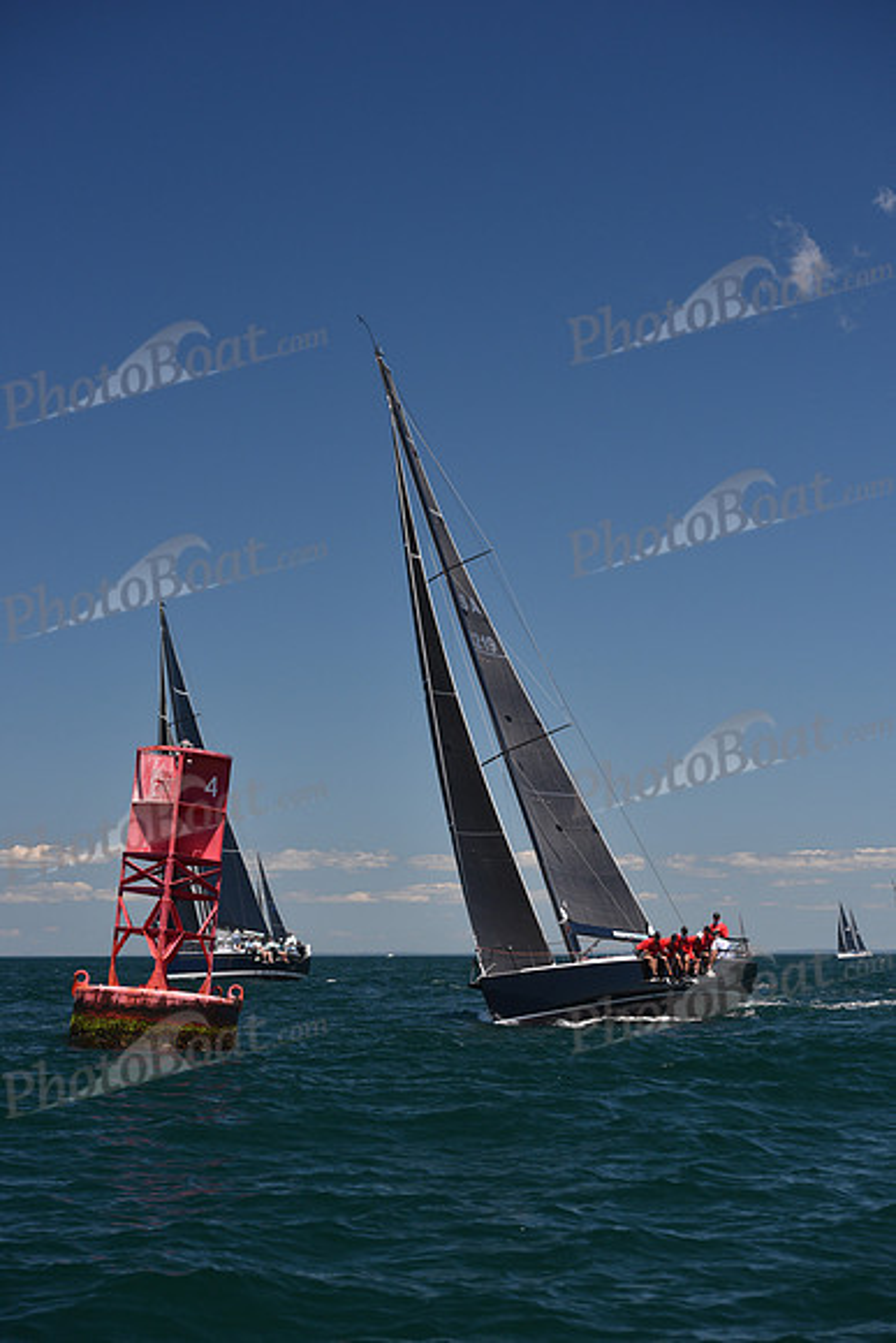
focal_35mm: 80
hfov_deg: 17.1
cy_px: 672
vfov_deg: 25.4
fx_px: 2985
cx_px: 448
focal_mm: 80
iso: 250
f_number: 5.6
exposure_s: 1/800
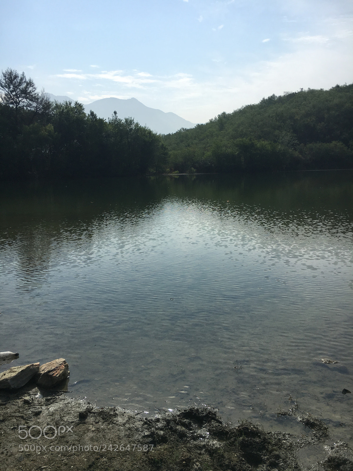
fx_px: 394
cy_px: 236
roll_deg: +2.4
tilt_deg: -8.6
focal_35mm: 29
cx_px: 176
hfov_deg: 48.2
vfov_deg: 61.7
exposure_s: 1/4808
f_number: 2.2
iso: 25
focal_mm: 4.15
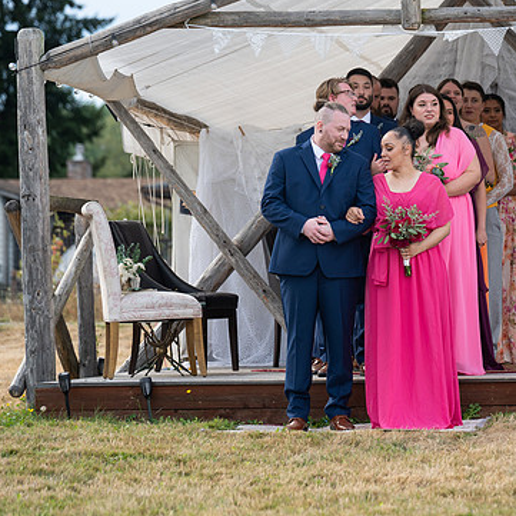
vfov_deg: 8.5
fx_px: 3457
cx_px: 363
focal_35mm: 205
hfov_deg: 8.5
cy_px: 258
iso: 400
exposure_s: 1/640
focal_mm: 150
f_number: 4.5
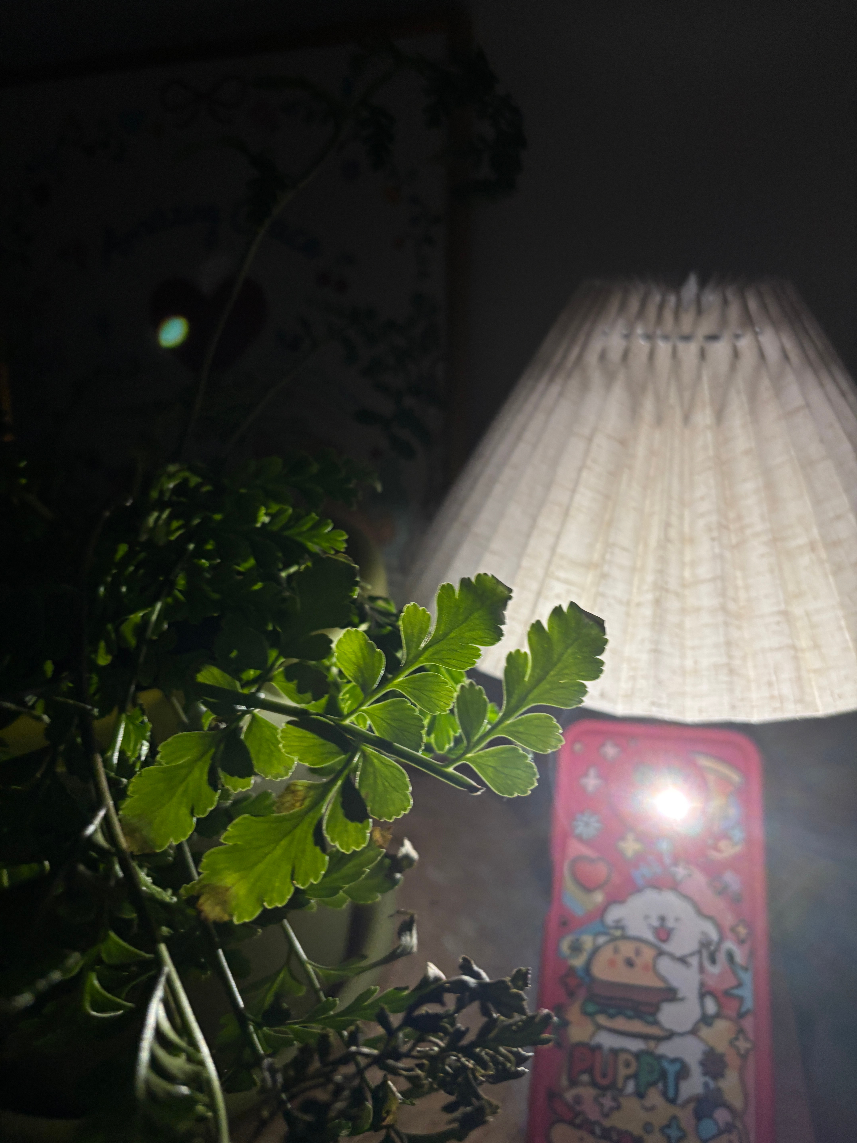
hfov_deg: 53.1
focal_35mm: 26
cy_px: 572
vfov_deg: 67.3
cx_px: 428
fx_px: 858
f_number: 1.6
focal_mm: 5.96
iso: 125
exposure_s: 1/72
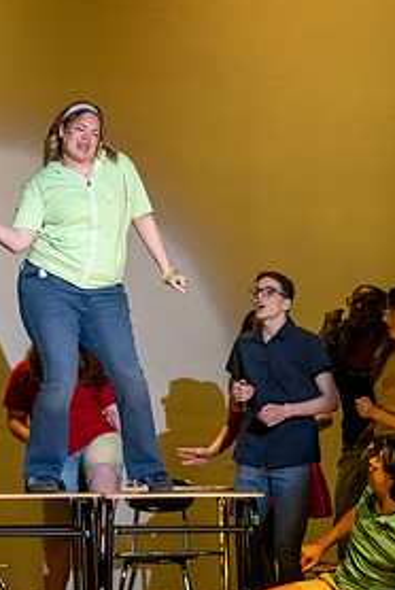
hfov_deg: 4.7
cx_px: 111
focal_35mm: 295
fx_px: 4843
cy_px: 239
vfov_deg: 7.0
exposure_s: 1/500
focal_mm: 130
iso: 2800
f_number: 2.8
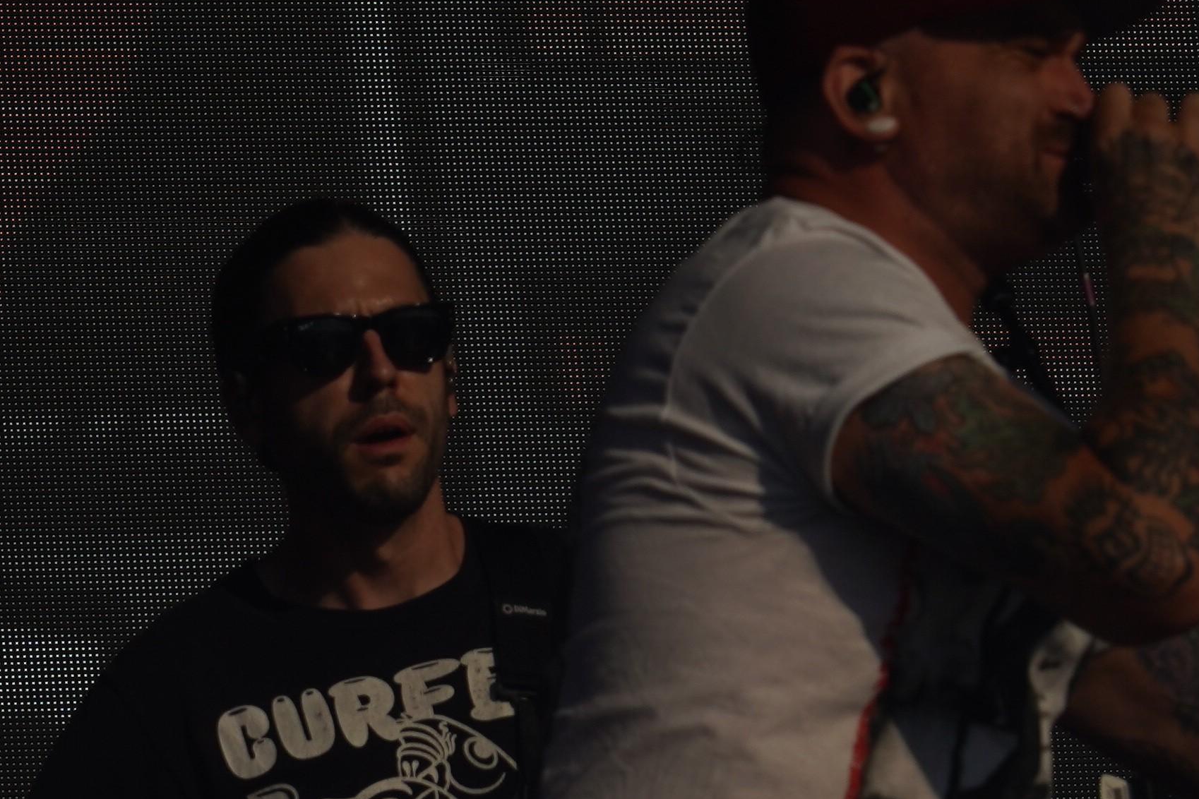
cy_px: 400
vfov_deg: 3.7
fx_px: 12355
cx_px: 271
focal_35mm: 371
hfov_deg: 5.6
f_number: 8
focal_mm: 105
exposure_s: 1/2000
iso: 100
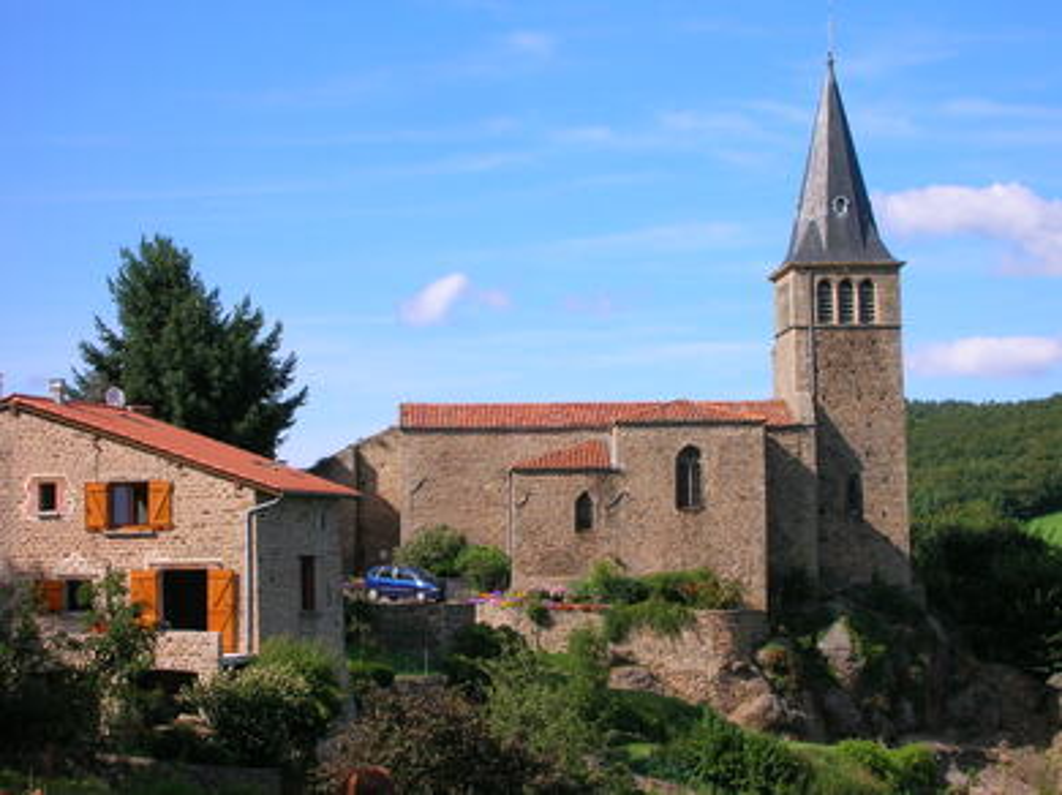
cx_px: 531
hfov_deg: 23.9
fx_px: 2514
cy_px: 398
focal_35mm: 82
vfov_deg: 18.0
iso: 50
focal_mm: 13.6
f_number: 7.2
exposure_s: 1/147
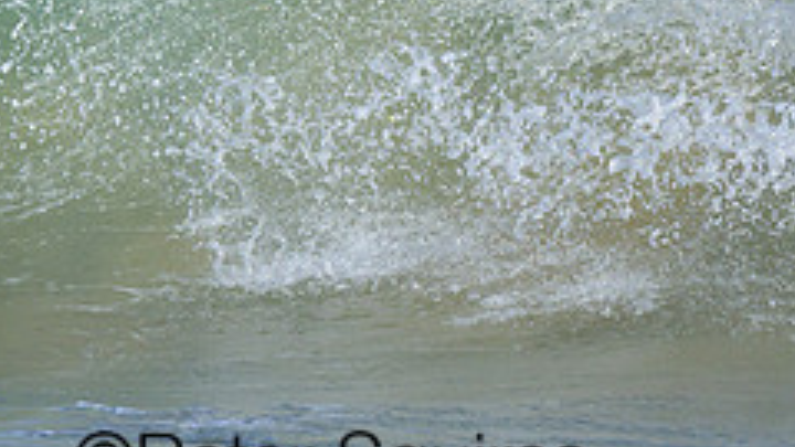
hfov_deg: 0.8
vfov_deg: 0.4
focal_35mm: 2784
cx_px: 240
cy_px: -327
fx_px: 58687
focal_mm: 800
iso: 400
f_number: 6.3
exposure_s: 1/2000
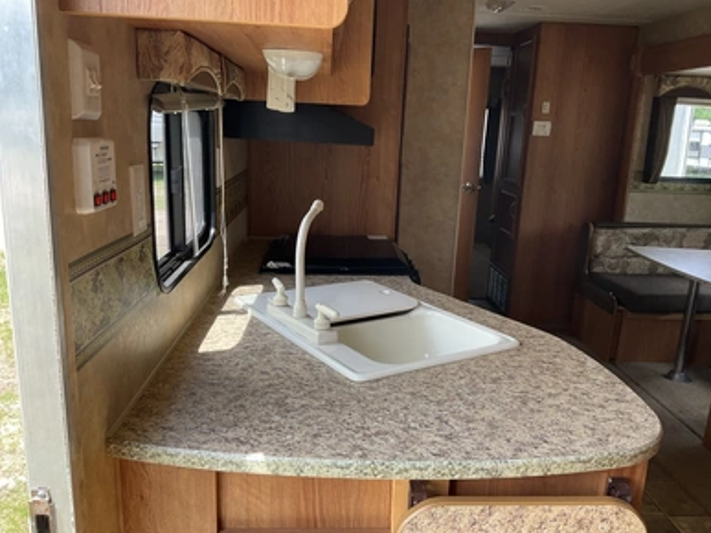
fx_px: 616
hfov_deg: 60.0
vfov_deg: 46.8
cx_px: 358
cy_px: 274
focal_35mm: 30
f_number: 1.8
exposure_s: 1/122
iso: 20
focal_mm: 3
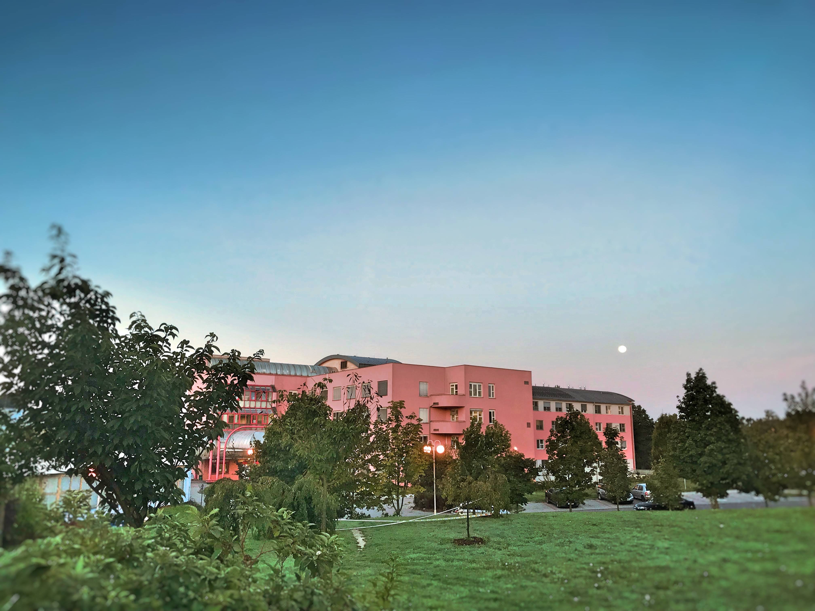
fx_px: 659
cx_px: 408
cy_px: 306
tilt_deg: +12.9
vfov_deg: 49.7
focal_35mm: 28
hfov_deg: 63.4
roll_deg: -0.9
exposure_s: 1/50
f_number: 1.8
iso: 25
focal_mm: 3.99
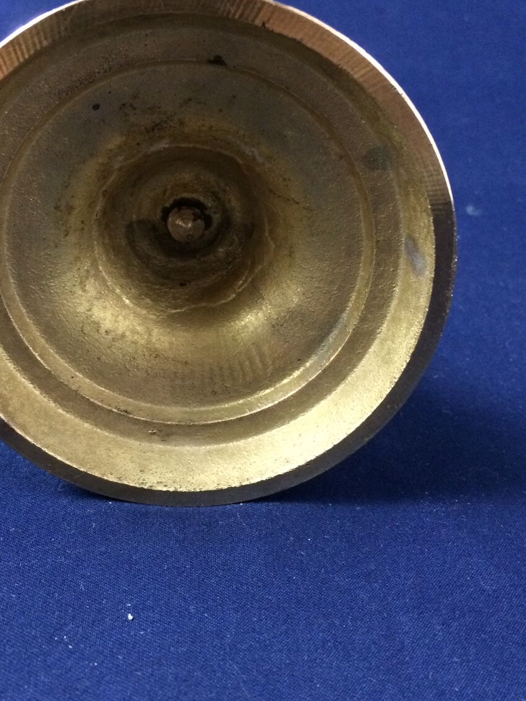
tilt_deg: -32.4
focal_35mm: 42
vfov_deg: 44.8
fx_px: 851
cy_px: 352
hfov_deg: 34.2
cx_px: 210
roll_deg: -0.4
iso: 400
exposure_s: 1/17
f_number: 2.2
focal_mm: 4.15
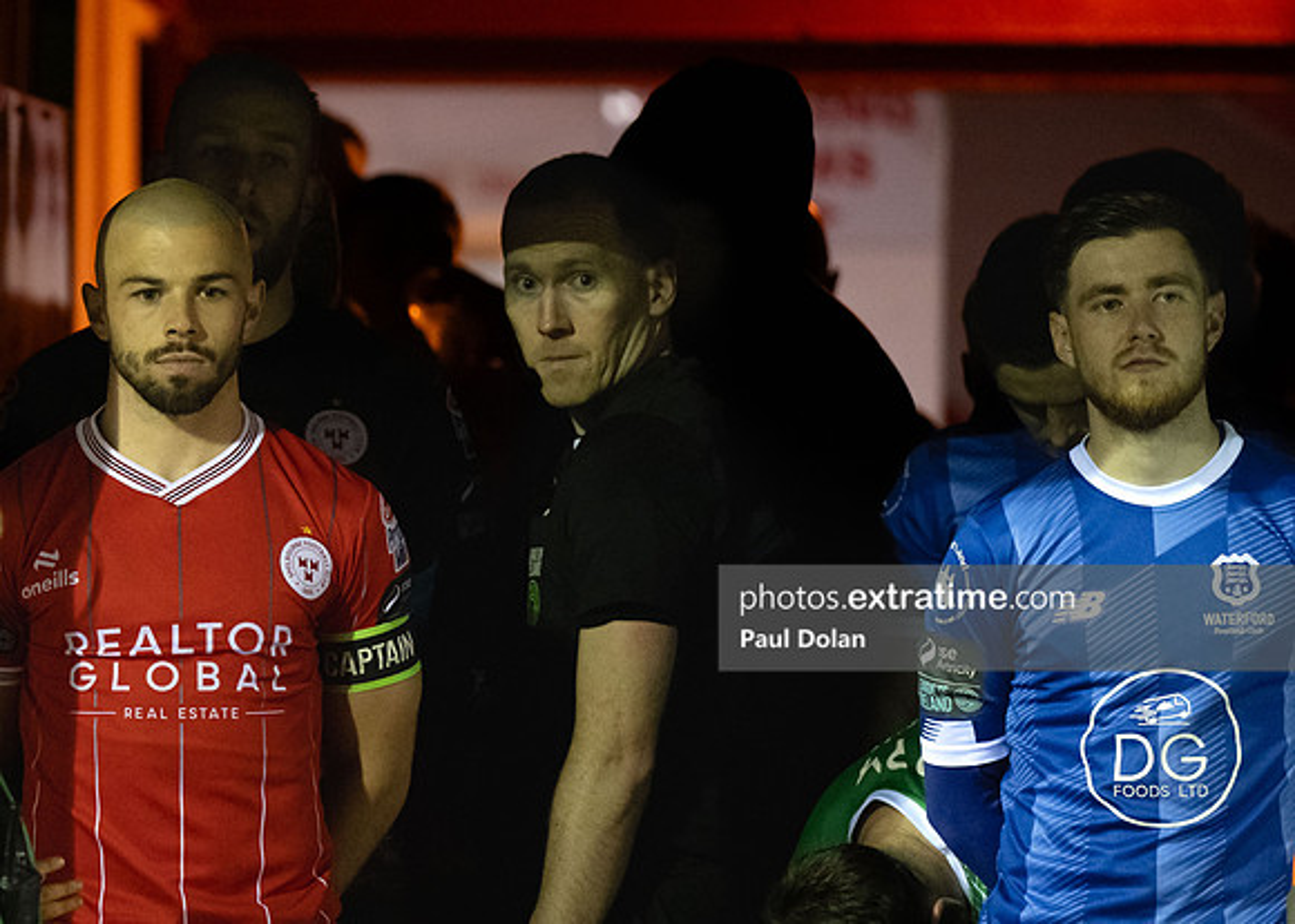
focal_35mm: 391
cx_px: 56
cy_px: 448
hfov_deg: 5.2
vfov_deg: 3.7
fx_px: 14360
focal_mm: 200
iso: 3200
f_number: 2.8
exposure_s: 1/640
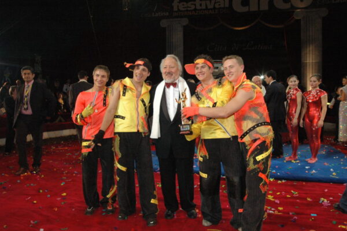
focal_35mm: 30
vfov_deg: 43.6
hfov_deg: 61.9
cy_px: 116
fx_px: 289
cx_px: 174
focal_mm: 20
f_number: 7.1
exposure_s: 1/200
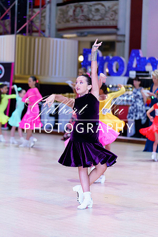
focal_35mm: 115
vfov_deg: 17.8
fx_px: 757
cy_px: 118
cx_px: 79
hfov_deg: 11.9
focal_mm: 115
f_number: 2.8
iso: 1000
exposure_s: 1/250
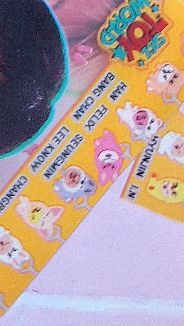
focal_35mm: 125
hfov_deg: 9.1
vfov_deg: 14.3
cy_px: -326
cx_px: -192
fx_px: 1084
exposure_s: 1/50
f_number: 1.8
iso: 64
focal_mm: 5.54
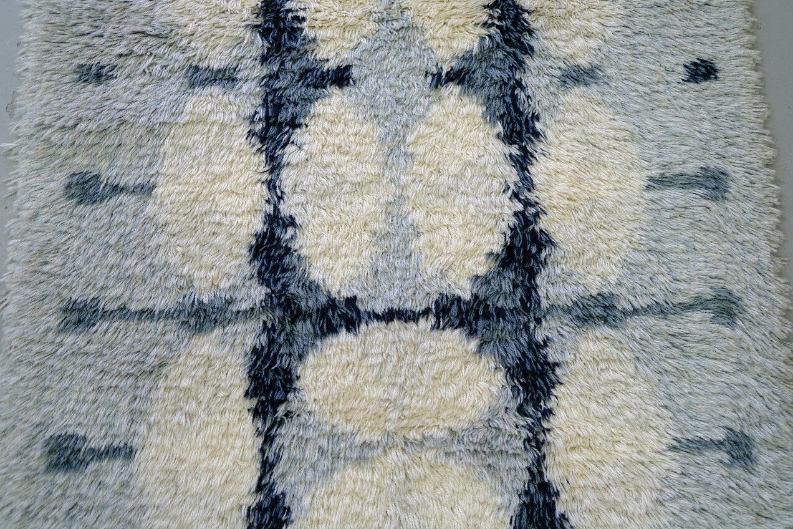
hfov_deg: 58.7
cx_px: 396
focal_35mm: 32
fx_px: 705
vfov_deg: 41.1
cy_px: 264
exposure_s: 1/30
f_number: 3.2
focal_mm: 21.4
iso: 400
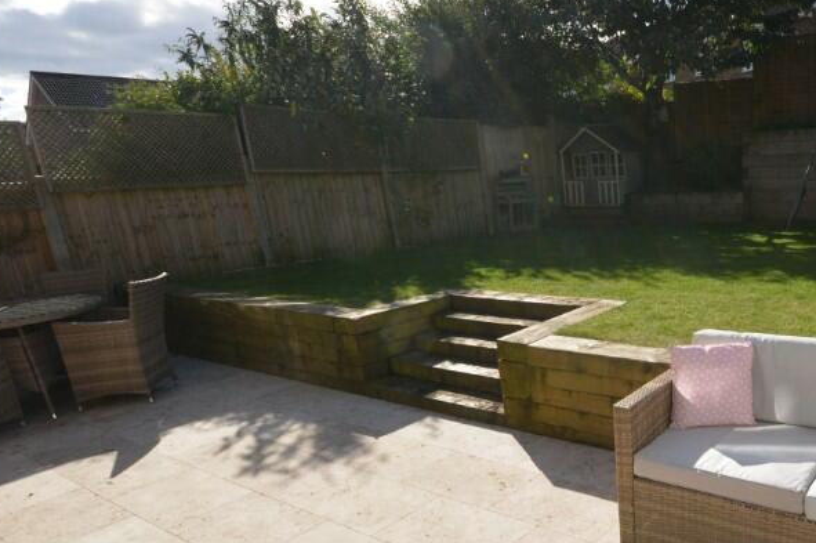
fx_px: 589
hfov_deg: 63.9
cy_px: 354
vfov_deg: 48.8
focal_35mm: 26
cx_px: 642
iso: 100
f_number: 10
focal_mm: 10
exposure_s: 1/200
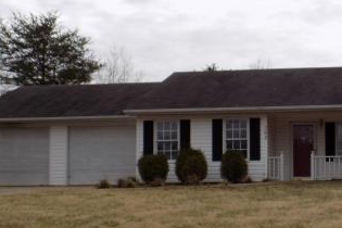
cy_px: 139
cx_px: 311
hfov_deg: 27.4
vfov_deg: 19.2
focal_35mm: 71
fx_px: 674
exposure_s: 1/1000
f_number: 3.5
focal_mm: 6.6
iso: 80
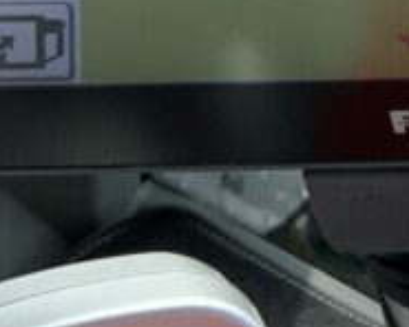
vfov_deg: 9.2
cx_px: 668
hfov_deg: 11.6
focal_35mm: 157
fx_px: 1900
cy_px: -329
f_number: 1.8
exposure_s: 1/435
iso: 16
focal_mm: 3
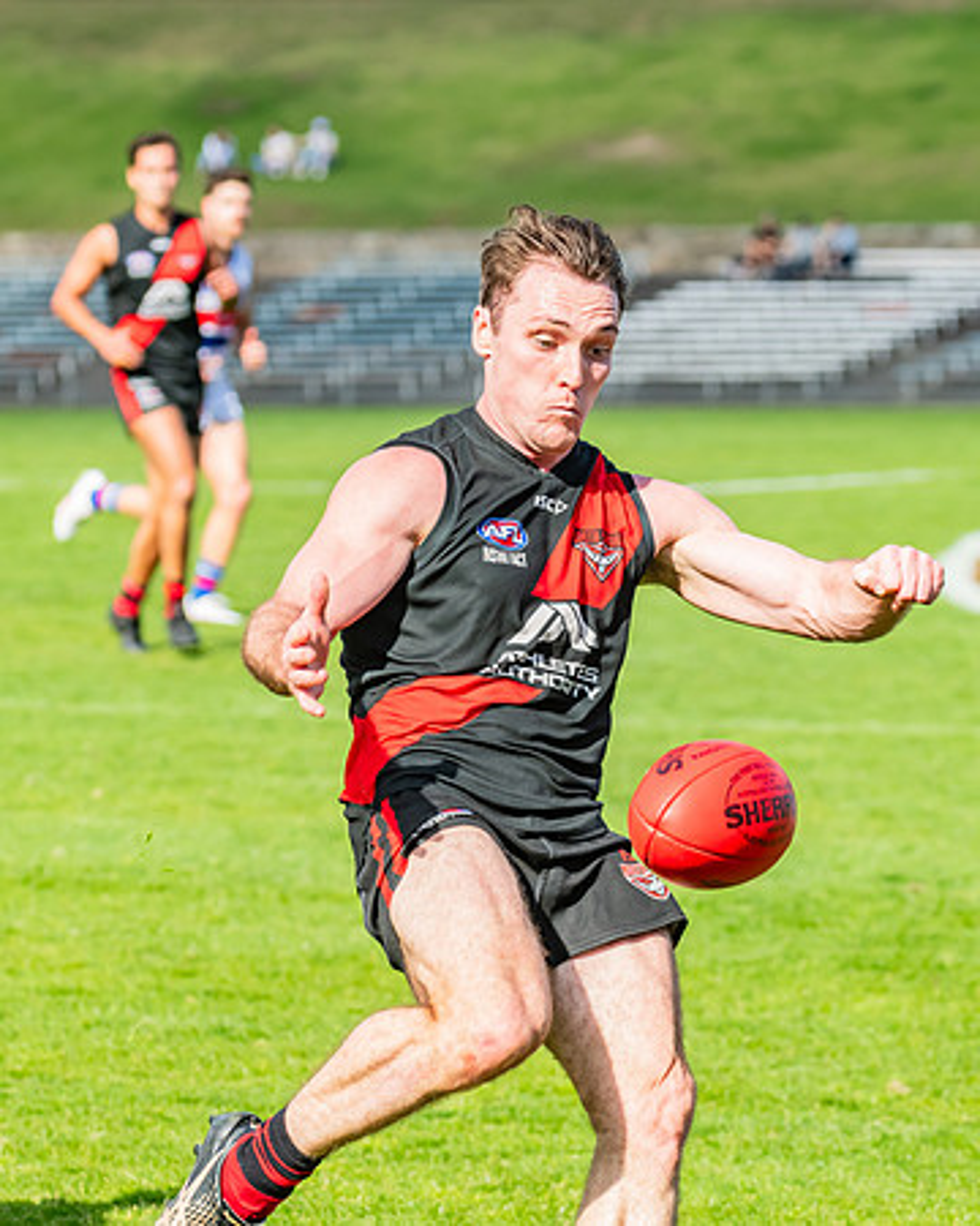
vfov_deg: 8.0
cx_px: 537
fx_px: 8773
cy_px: 612
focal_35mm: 242
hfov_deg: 6.4
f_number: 8
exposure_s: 1/1600
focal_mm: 170
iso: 800
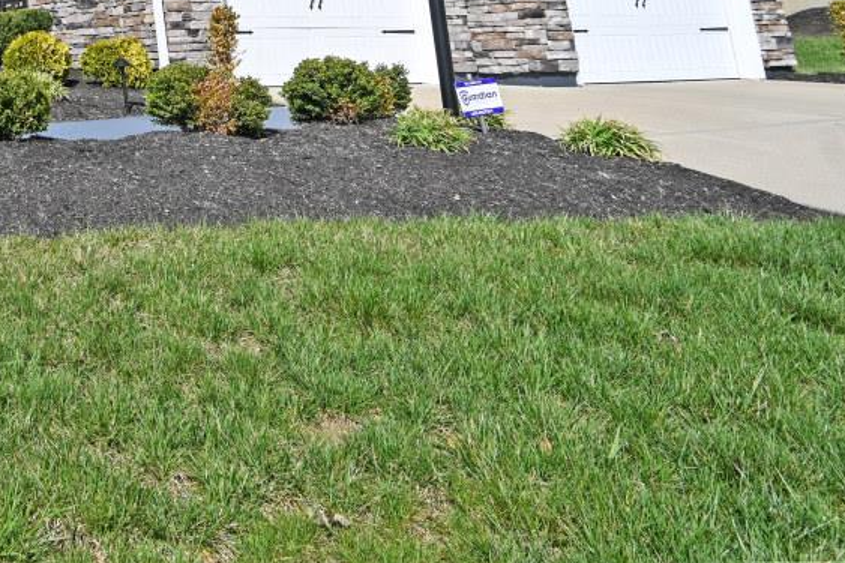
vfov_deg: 28.9
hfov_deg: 36.6
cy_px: -114
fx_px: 939
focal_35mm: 40
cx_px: -182
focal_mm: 15
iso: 100
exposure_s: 1/400
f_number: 7.1
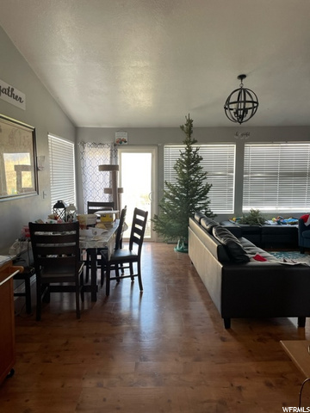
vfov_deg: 67.3
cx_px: 155
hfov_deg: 53.1
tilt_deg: -5.5
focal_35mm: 26
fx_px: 310
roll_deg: +0.9
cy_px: 206
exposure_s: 1/121
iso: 125
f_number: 1.6
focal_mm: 4.2
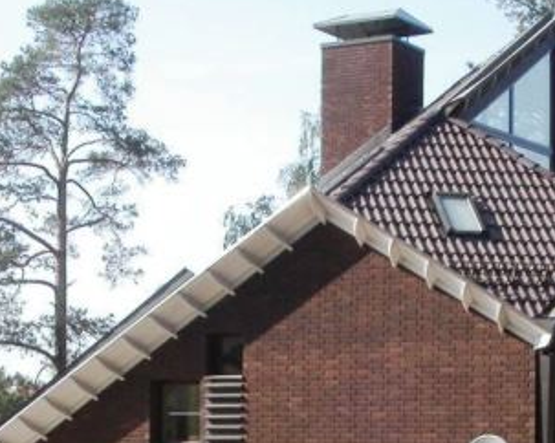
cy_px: 483
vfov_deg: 14.5
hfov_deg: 18.4
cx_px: 411
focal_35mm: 104
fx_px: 1707
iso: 100
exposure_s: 1/180
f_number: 8
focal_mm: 9.3
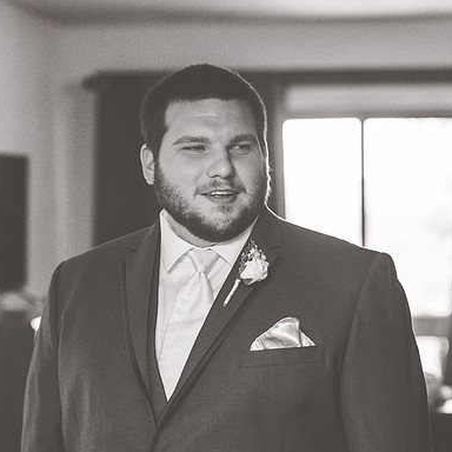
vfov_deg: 15.8
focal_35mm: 110
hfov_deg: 15.8
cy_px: 225
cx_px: 159
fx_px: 1625
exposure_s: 1/400
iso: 1250
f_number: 2.8
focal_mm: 85
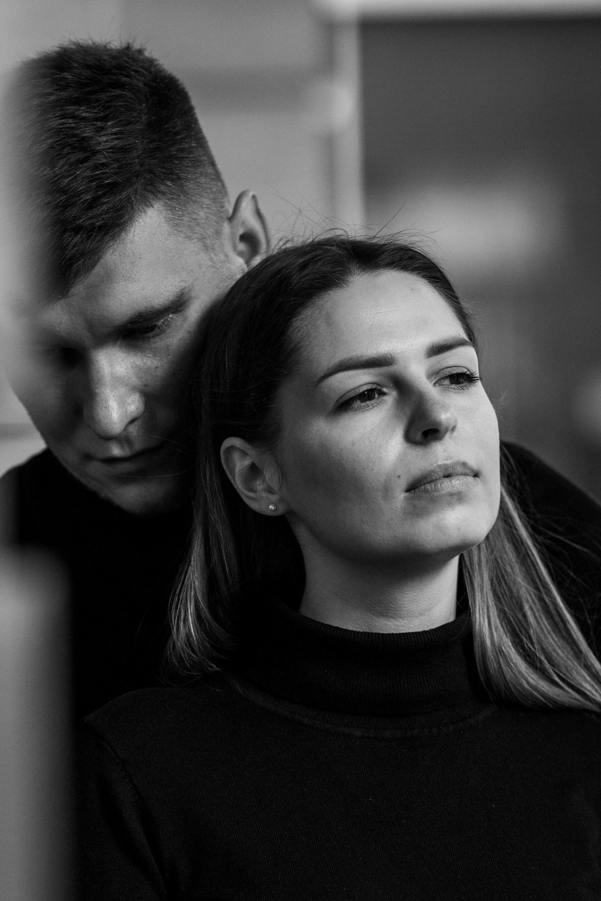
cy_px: 486
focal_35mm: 245
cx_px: 117
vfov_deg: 8.4
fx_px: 6136
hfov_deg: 5.6
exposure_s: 1/200
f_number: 2.8
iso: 1250
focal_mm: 145
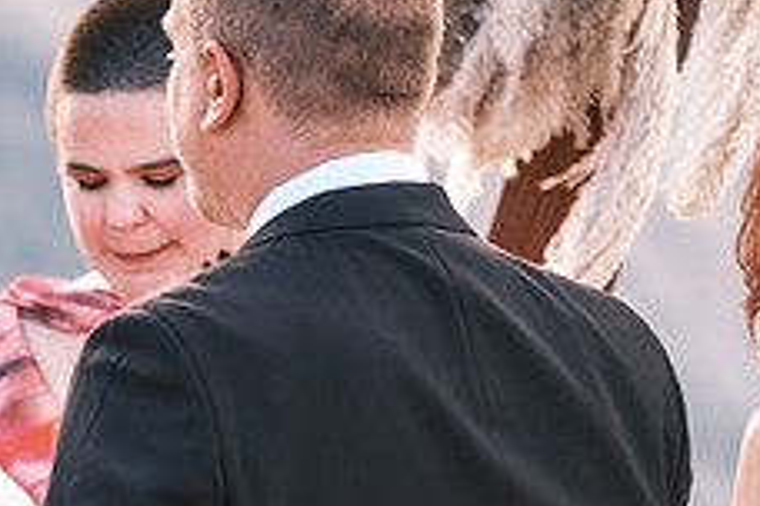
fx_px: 11272
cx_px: -23
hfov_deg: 3.9
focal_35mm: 534
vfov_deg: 2.6
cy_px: 624
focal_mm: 140
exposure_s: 1/340
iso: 400
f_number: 2.8
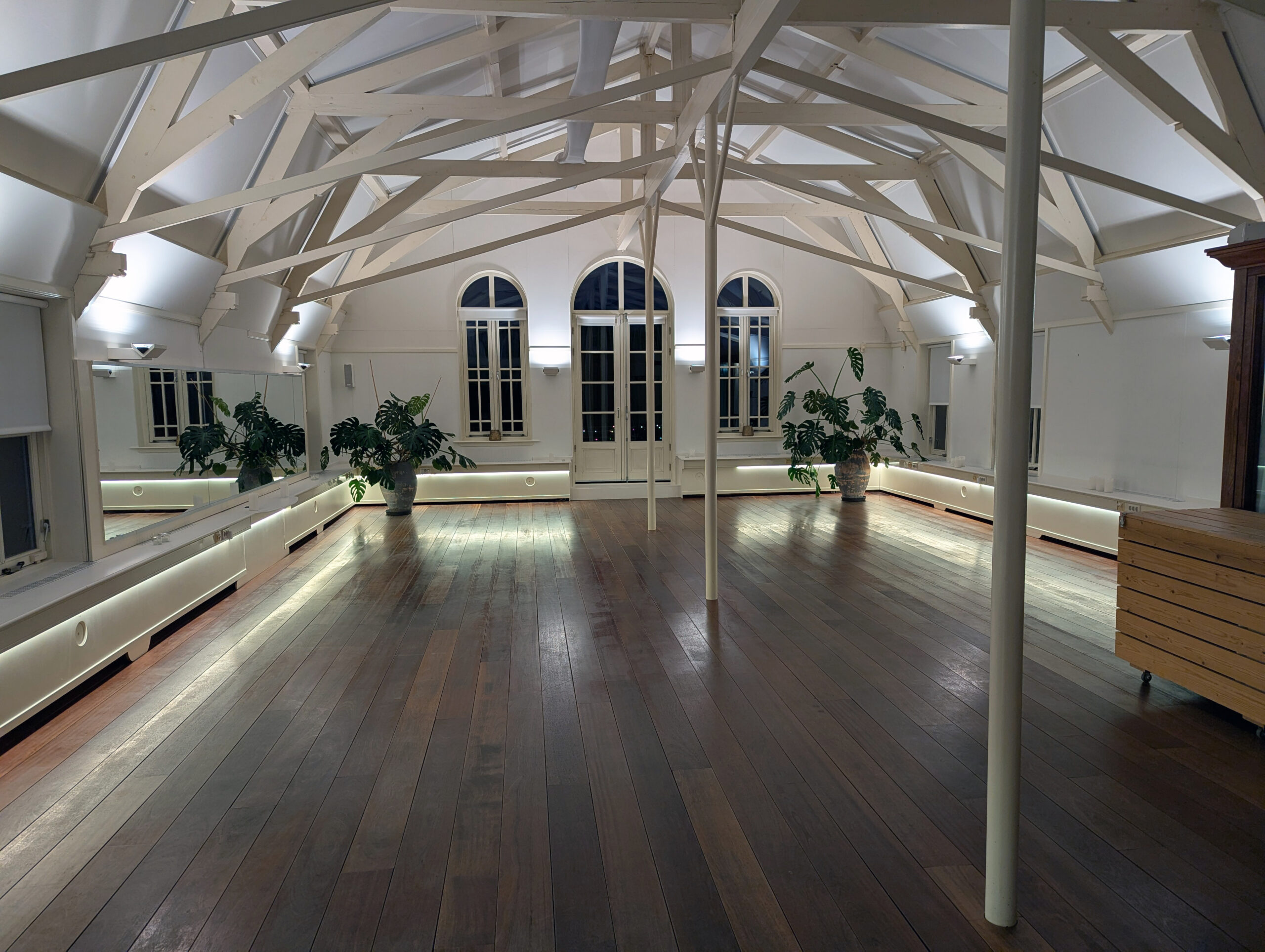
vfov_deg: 56.9
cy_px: 476
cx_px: 632
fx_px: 878
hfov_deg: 71.5
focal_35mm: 24
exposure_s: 1/25.2
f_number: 1.85
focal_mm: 6.81
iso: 44
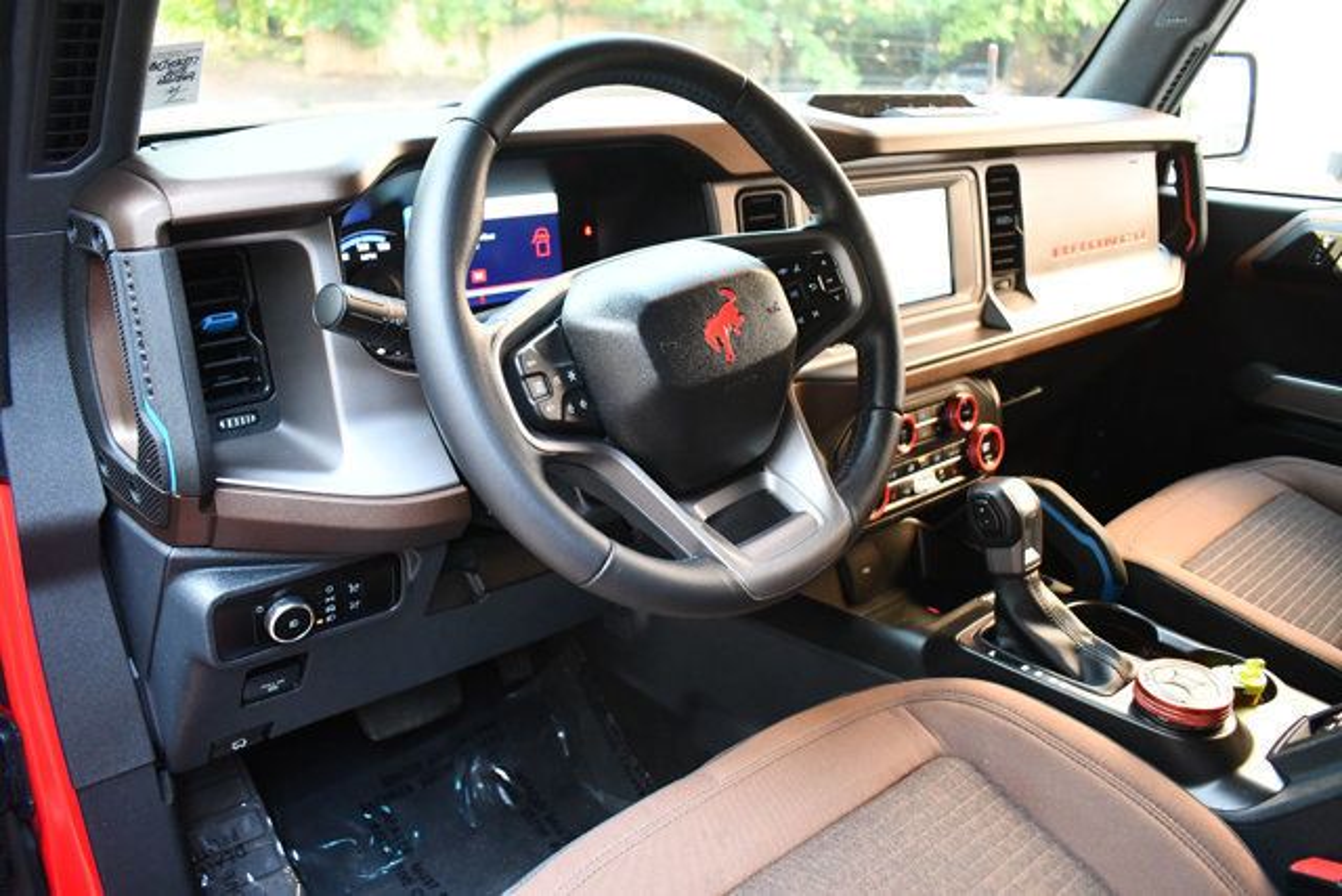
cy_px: 448
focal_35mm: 27
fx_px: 1007
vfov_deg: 48.0
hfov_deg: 67.4
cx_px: 671
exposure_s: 1/125
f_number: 3.5
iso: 3200
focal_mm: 18
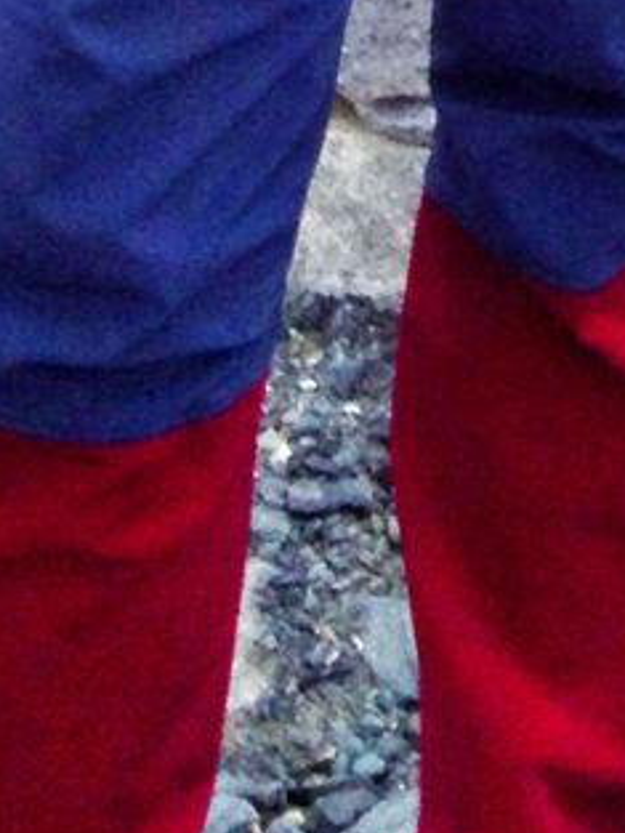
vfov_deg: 7.5
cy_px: -1772
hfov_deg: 6.5
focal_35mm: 229
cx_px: 761
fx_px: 5509
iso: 50
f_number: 2.4
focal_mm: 4.28
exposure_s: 1/2304
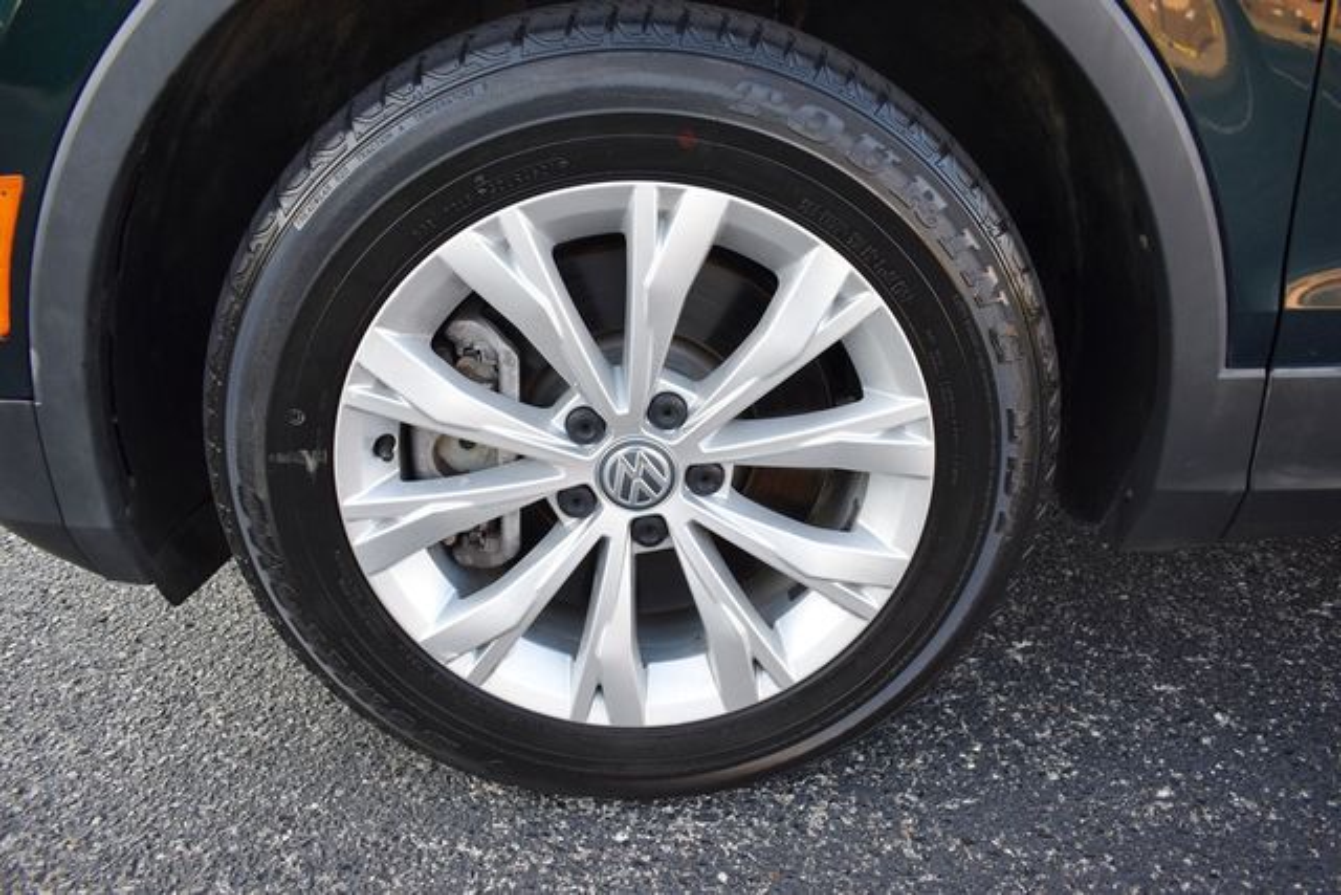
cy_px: 448
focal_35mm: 27
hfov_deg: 67.4
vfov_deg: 48.0
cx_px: 670
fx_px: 1006
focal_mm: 18
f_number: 4
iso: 400
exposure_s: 1/250
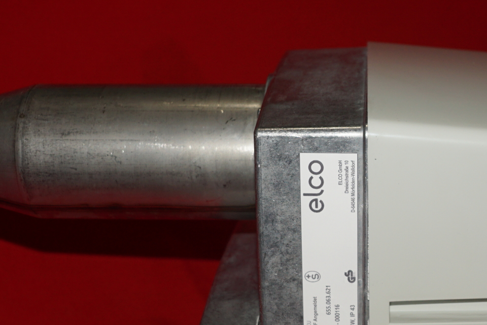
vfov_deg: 17.4
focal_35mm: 78
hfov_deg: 25.8
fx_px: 1055
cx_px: 333
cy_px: 244
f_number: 4
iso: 250
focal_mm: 26
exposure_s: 1/125
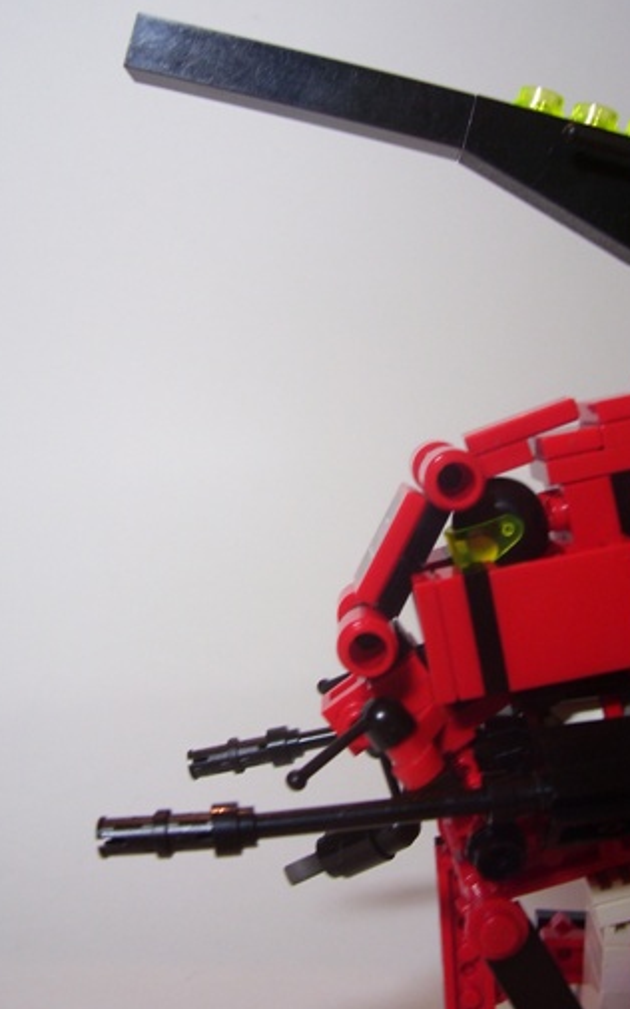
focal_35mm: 38
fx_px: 1045
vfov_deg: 51.5
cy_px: 519
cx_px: 353
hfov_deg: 33.5
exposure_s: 1/20
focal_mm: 5.6
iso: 100
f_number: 2.7
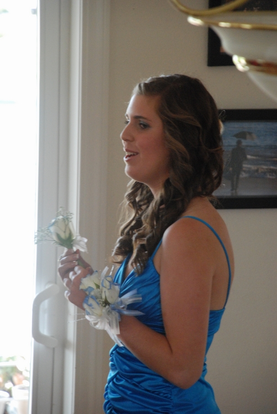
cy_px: 207
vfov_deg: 11.0
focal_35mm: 188
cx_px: 138
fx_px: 2158
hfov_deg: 7.3
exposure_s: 1/125
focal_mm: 125
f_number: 5.6
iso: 1600
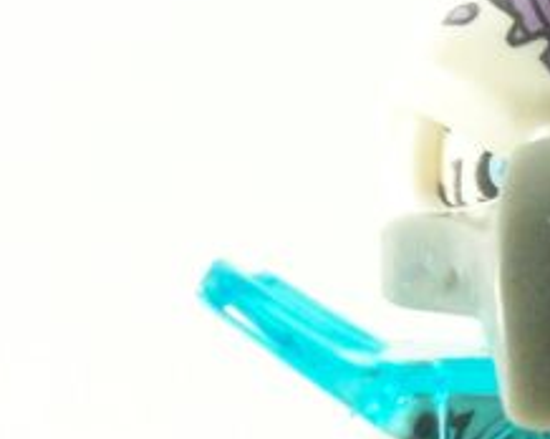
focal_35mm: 317
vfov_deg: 4.9
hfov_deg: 6.1
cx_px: 575
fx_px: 5155
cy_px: 484
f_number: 4
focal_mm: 11.5
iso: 400
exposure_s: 1/60
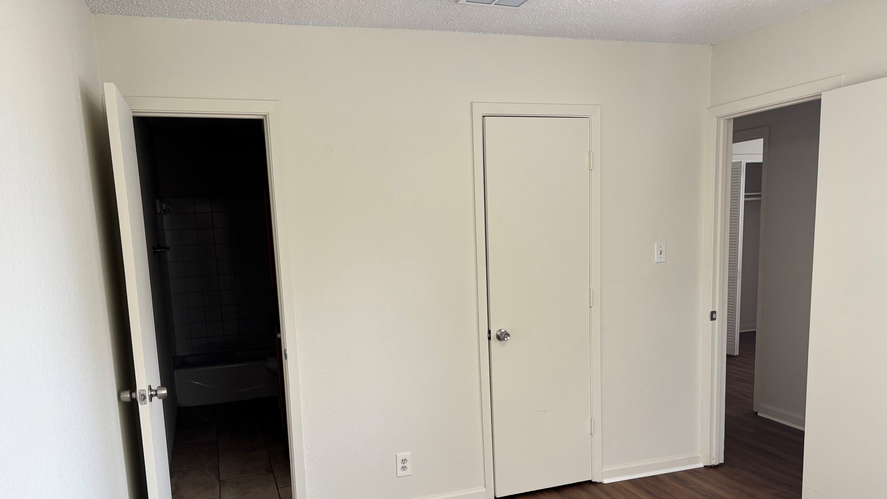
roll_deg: +2.4
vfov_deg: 39.7
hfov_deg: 66.1
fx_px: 682
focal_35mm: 29
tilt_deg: -9.5
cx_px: 437
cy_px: 335
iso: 80
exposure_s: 1/60
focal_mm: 5.96
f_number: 1.6
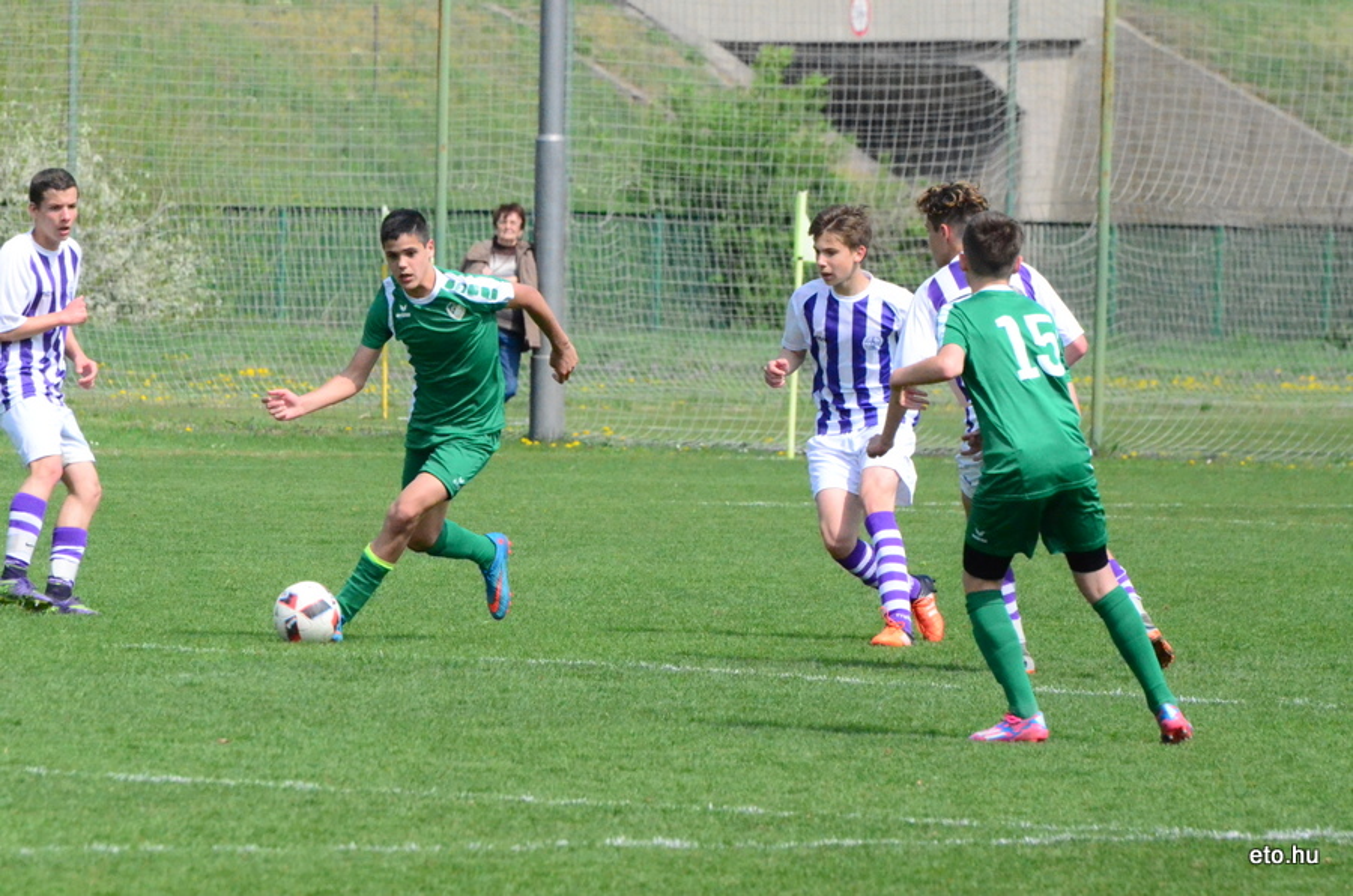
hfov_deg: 4.6
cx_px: 676
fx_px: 16877
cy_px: 448
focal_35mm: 450
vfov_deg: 3.0
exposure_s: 1/8000
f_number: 13
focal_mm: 300
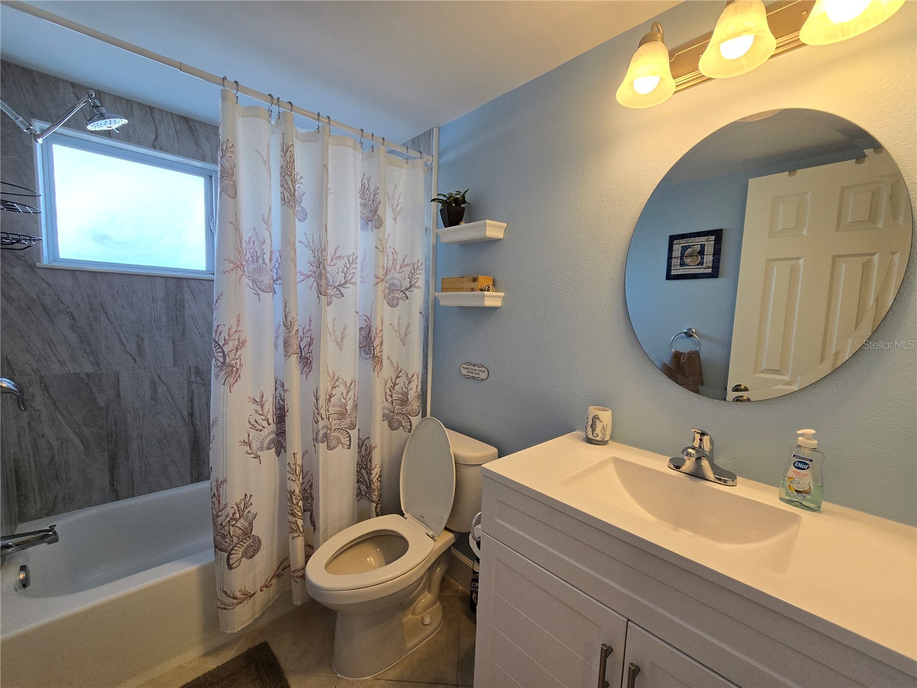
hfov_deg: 106.2
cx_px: 458
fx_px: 344
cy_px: 344
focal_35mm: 13
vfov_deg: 89.9
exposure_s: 1/120
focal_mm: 2.2
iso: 100
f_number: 2.2
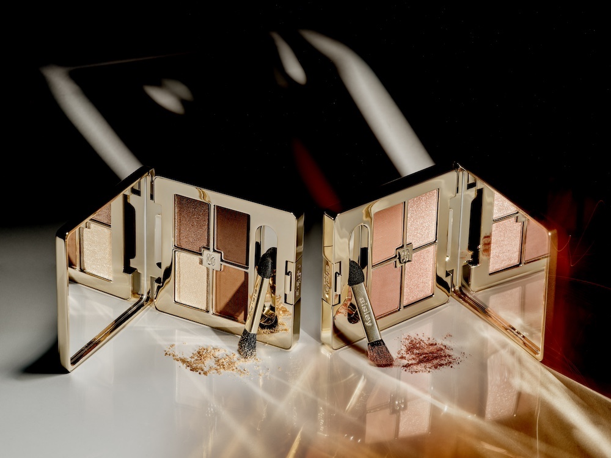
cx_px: 306
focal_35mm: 95
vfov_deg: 15.6
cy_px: 229
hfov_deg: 20.7
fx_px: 1677
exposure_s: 1/125
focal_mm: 120
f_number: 13
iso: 125
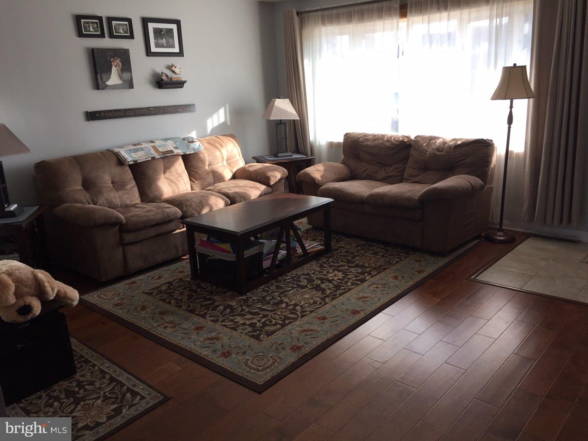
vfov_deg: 48.2
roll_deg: +3.6
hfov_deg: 61.7
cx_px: 294
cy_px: 220
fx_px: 493
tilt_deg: -16.3
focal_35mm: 29
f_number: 2.2
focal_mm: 4.15
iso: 40
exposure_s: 1/120
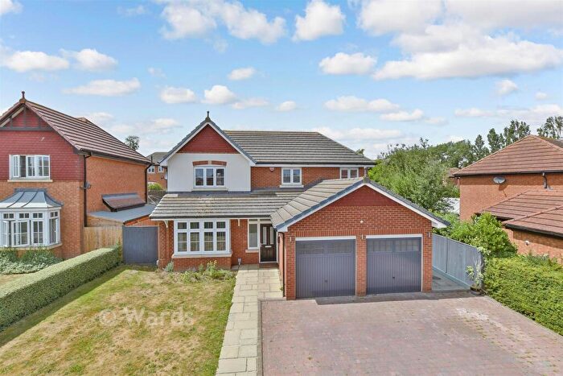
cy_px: 188
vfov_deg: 77.4
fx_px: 235
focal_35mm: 15
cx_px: 282
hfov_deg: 100.4
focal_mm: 10
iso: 500
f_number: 10
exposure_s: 1/400
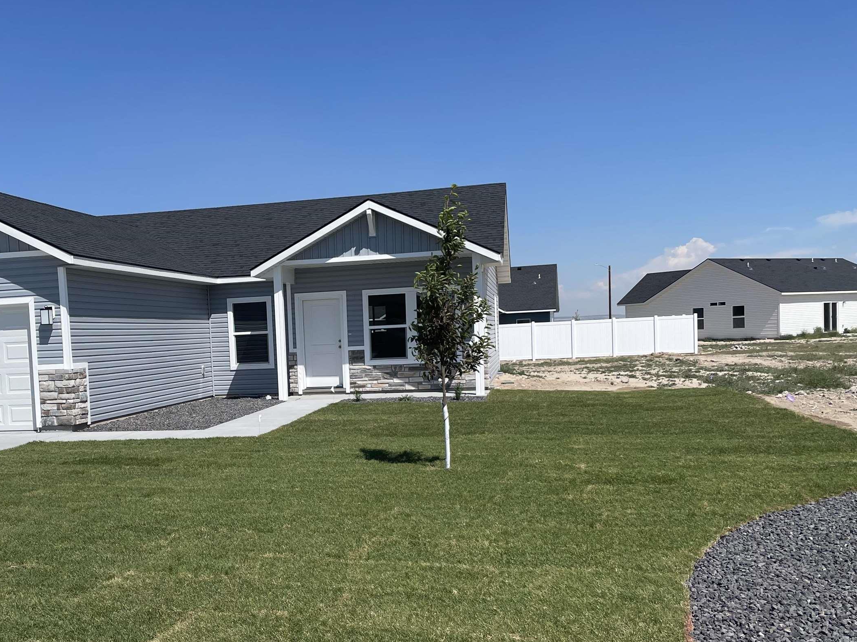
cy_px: 383
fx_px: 941
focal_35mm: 38
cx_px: 271
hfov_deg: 48.0
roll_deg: +3.7
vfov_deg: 37.6
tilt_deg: -3.4
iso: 32
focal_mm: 4.2
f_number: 1.6
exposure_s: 1/6494
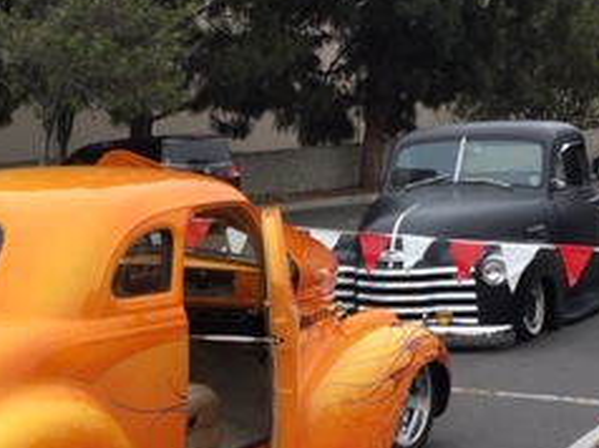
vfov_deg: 18.6
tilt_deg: -10.9
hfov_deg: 24.8
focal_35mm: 78
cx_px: 151
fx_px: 1348
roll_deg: +3.4
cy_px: 388
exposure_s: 1/232
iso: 25
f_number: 2.2
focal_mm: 4.15
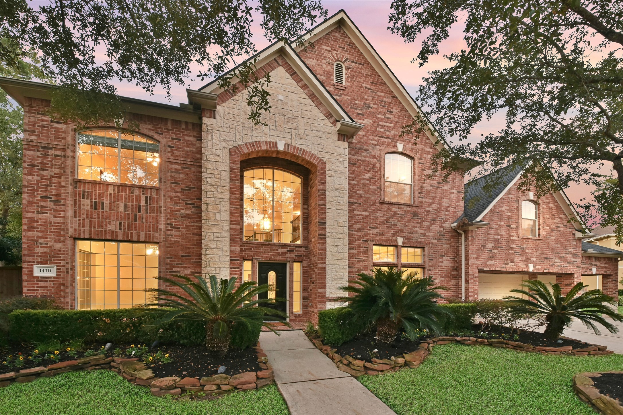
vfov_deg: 77.3
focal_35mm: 15
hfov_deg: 100.4
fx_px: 260
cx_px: 312
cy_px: 208
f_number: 8
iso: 320
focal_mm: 10
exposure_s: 1/6
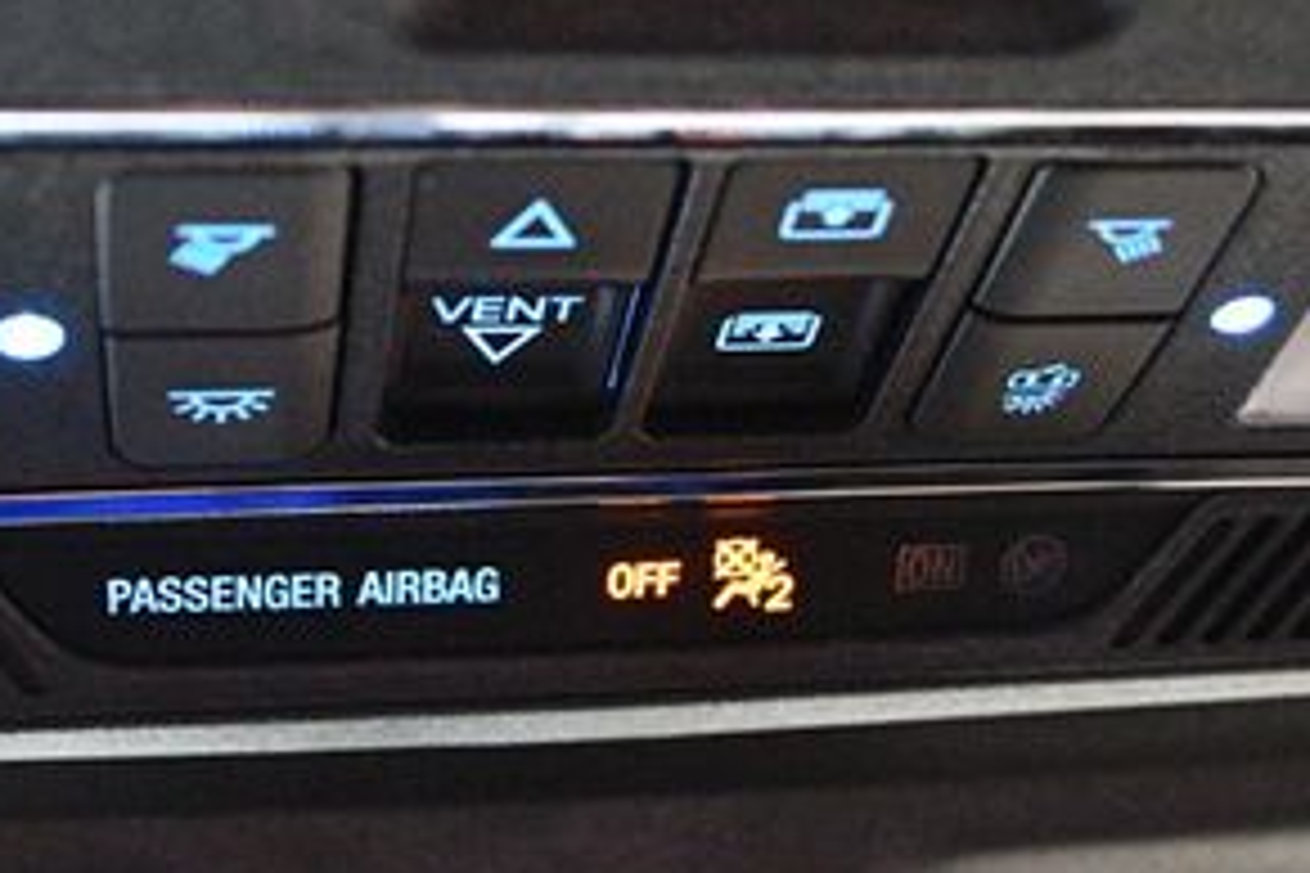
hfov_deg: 30.5
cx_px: 599
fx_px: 2401
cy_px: 302
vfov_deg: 20.5
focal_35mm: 66
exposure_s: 1/60
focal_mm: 20
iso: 9000
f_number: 3.8
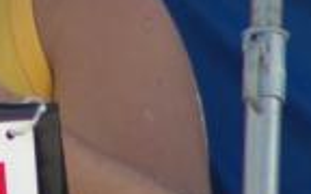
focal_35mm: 2605
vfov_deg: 0.5
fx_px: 22079
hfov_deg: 0.8
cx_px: -227
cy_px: -43
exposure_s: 1/400
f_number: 5.3
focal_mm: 240
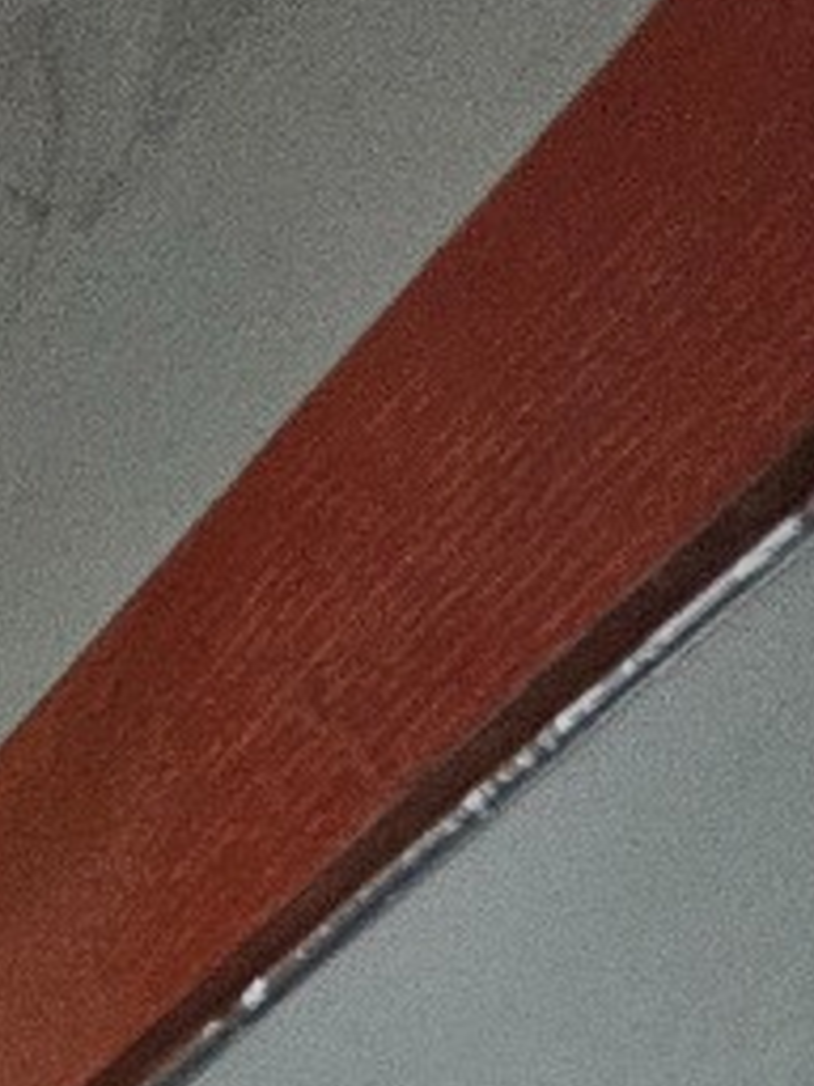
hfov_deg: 9.0
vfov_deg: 10.7
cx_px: -1352
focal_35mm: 144
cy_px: 2986
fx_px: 4515
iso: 640
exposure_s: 1/100
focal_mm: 6.3
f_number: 1.7
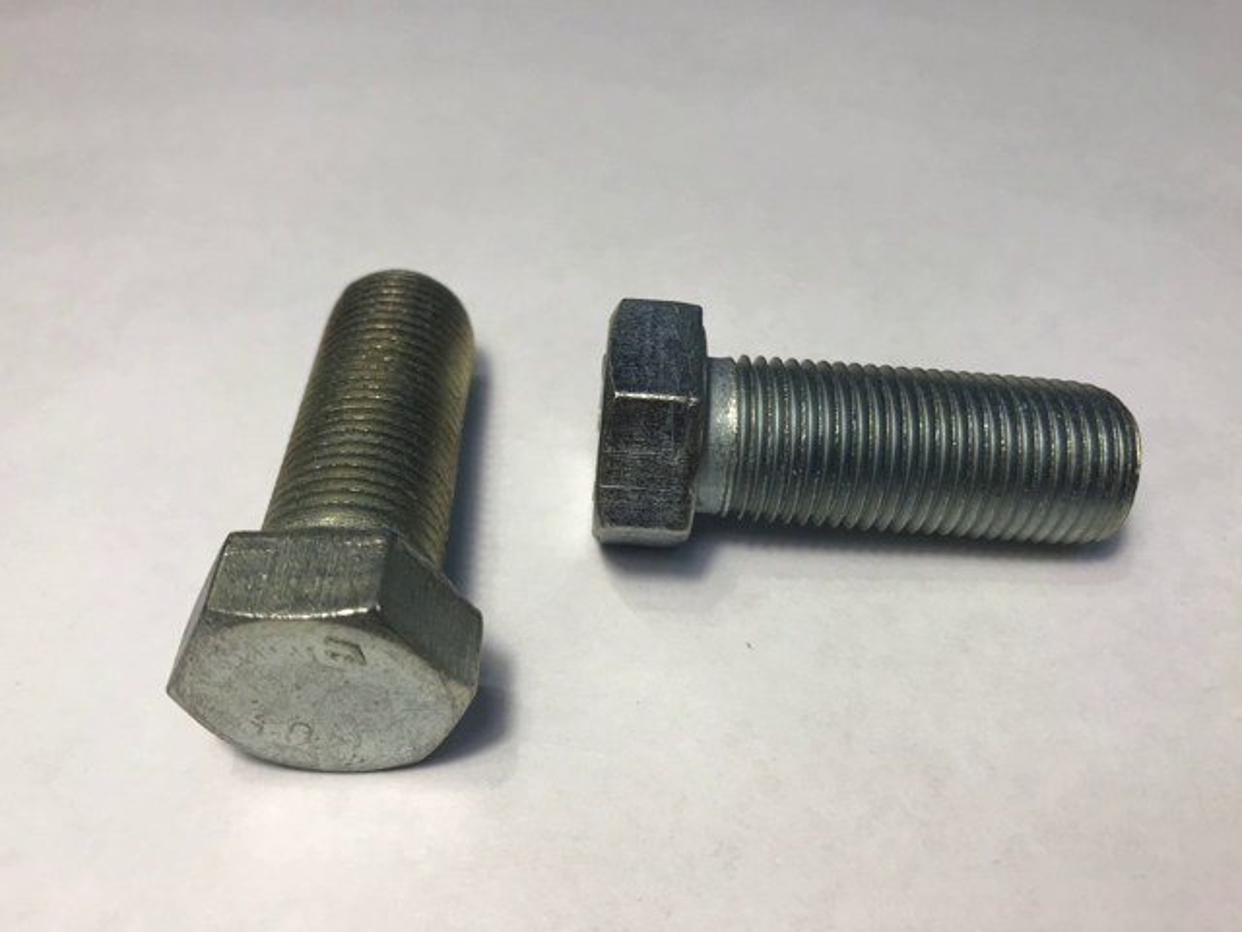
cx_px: 621
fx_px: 1005
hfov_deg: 63.4
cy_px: 466
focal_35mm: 28
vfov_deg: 49.7
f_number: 1.8
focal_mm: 3.99
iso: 40
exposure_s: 1/100
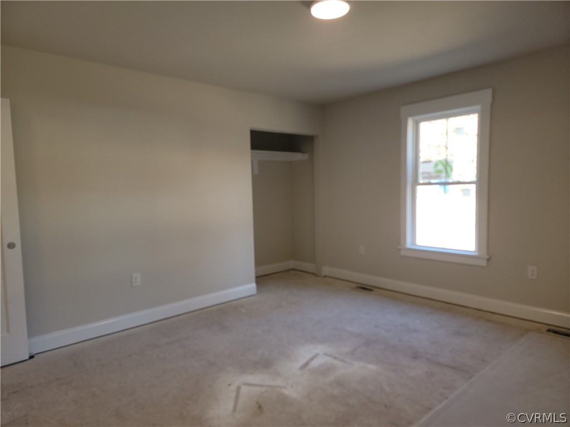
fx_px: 395
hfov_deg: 71.6
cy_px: 214
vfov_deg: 56.8
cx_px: 285
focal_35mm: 24
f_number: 1.8
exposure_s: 1/60
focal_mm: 6.7
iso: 64
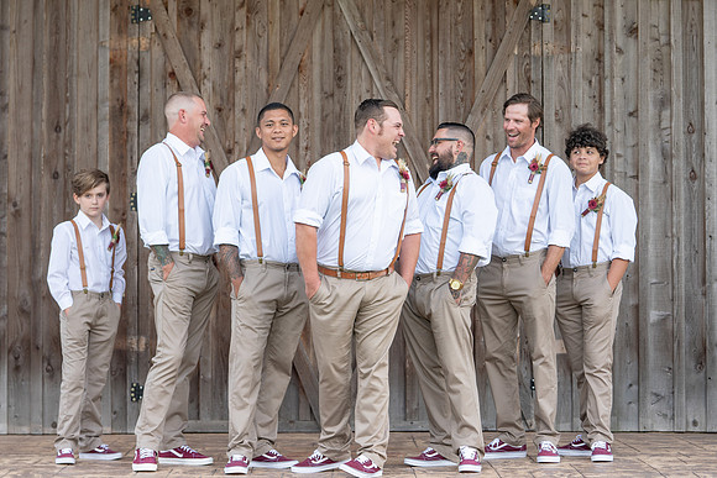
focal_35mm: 103
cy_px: 206
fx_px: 2056
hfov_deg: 19.8
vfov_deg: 13.3
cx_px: 354
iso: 125
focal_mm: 90
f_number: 4
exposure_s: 1/250
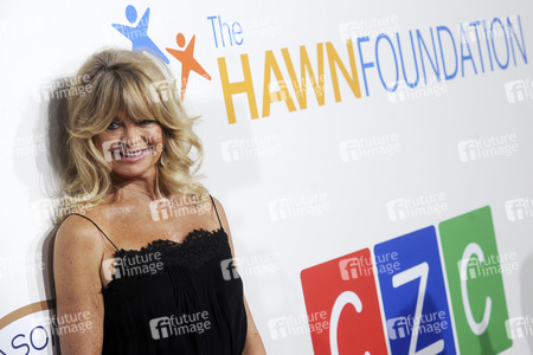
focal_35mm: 92
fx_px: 1362
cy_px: 178
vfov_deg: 14.9
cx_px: 266
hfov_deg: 22.1
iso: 1600
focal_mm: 92
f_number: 5.6
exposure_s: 1/200
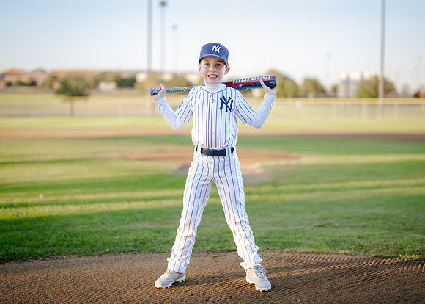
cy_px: 147
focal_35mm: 59
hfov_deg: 33.4
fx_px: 707
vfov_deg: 24.2
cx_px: 218
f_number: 1.2
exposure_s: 1/1600
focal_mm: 50
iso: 250
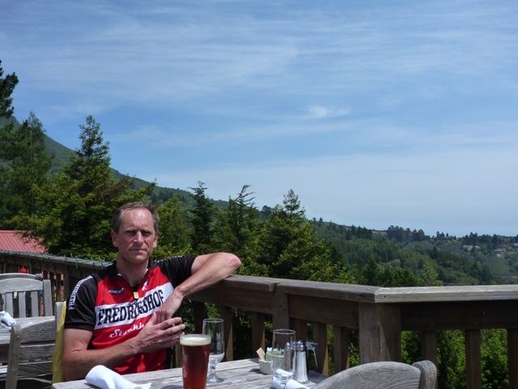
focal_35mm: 36
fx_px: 539
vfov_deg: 39.7
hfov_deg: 51.4
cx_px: 259
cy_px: 194
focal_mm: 6.4
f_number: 3.9
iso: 125
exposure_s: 1/800
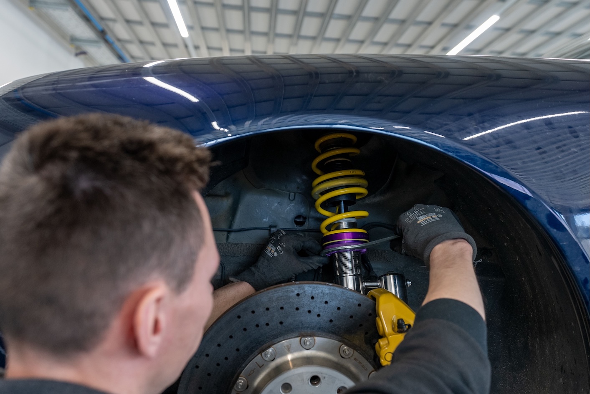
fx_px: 508
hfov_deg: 60.3
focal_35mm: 31
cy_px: 197
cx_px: 295
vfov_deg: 42.4
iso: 800
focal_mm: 31
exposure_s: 1/100
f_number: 4
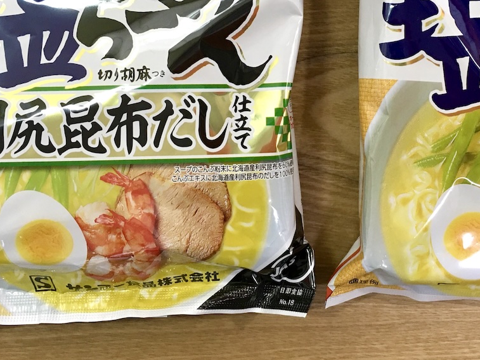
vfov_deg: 31.0
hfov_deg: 40.7
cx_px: 320
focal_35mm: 46
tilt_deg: -84.9
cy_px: 90
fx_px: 638
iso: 80
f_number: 2.2
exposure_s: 1/30
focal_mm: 4.15
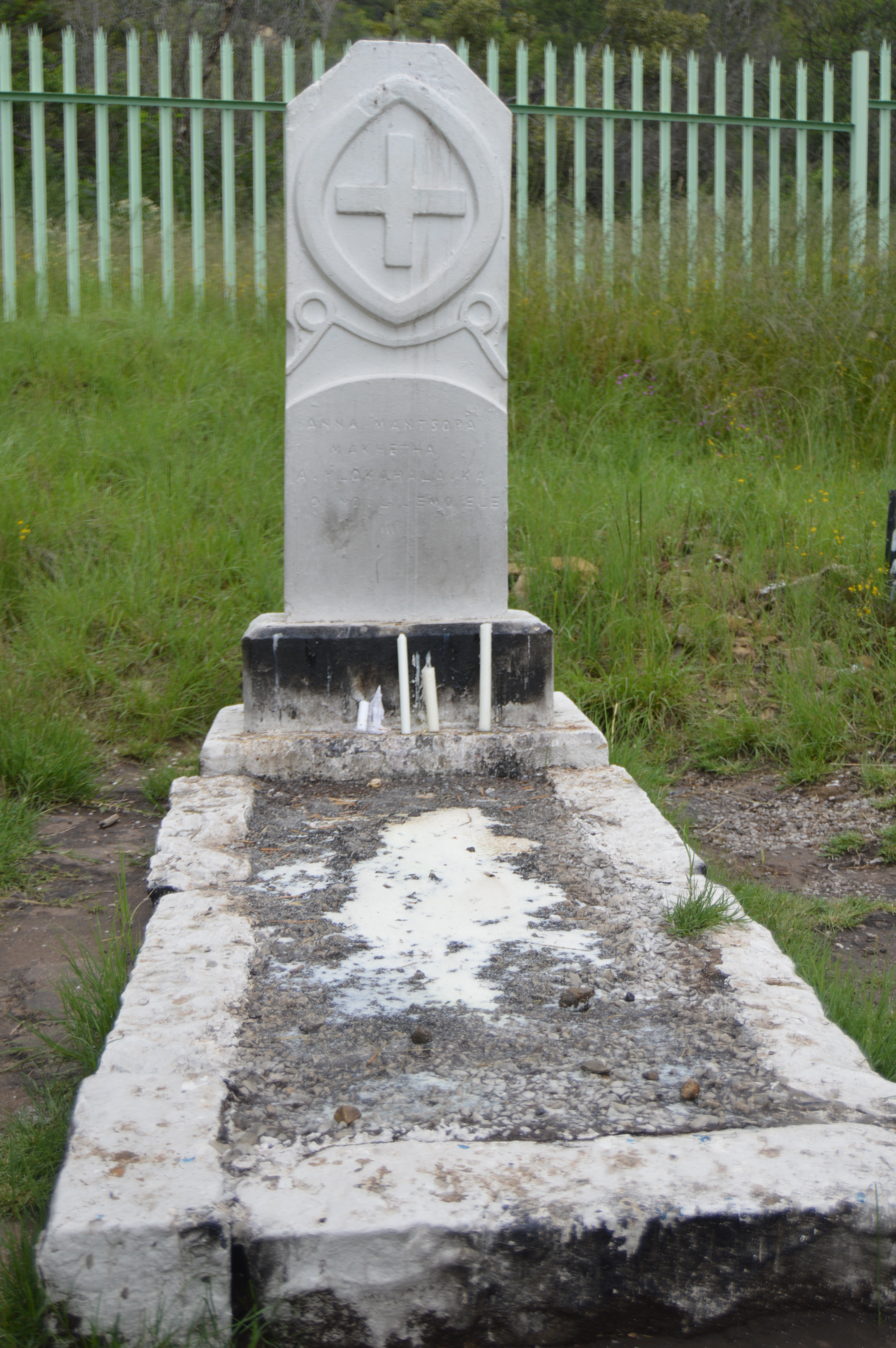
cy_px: 684
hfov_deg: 31.8
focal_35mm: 42
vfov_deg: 46.4
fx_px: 1571
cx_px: 482
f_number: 5.6
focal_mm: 26
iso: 100
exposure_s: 1/125
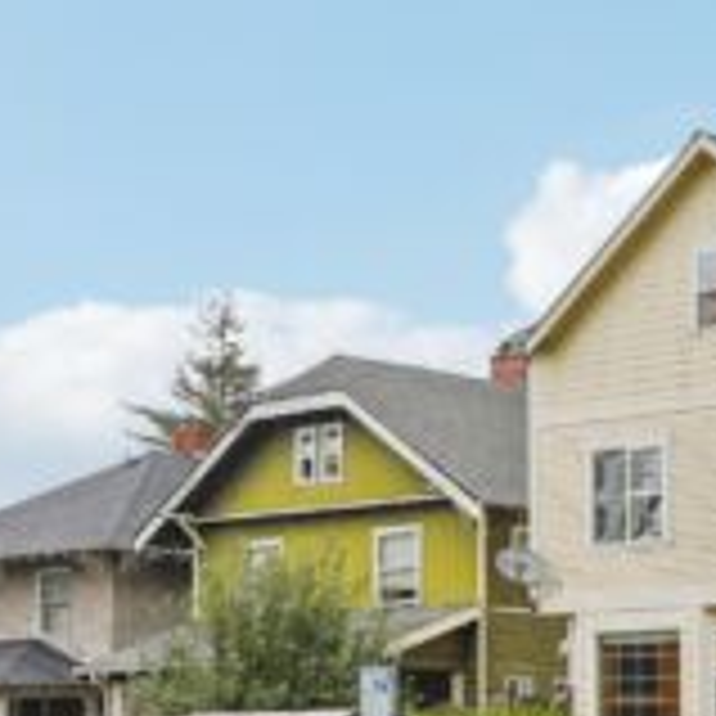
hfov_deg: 18.6
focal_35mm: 90
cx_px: 784
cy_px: 561
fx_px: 2106
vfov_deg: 19.1
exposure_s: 1/60
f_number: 8
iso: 400
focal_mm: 28
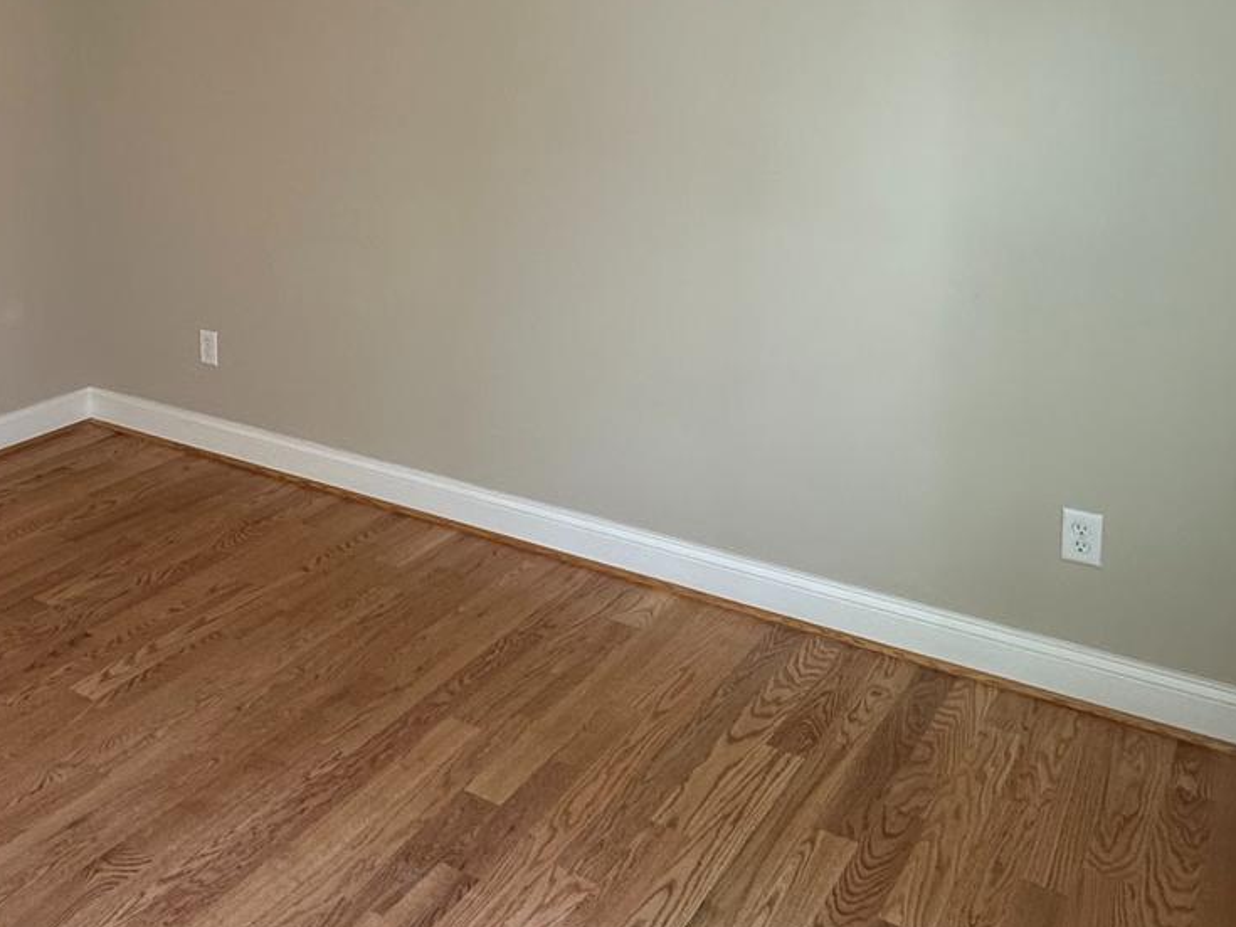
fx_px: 1392
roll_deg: +1.4
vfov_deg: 35.0
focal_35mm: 39
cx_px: 141
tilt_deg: -5.3
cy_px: 114
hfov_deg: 44.0
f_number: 2.2
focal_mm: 2.22
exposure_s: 1/99
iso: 125
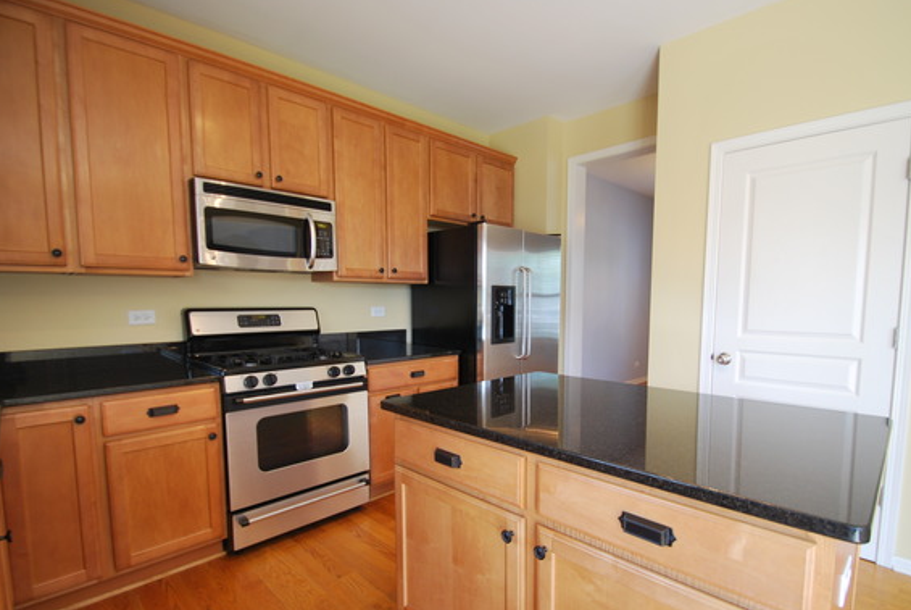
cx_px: 464
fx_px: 431
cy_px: 339
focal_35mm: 17
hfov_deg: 93.2
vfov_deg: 70.3
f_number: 3.5
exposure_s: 1/30
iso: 200
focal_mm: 10
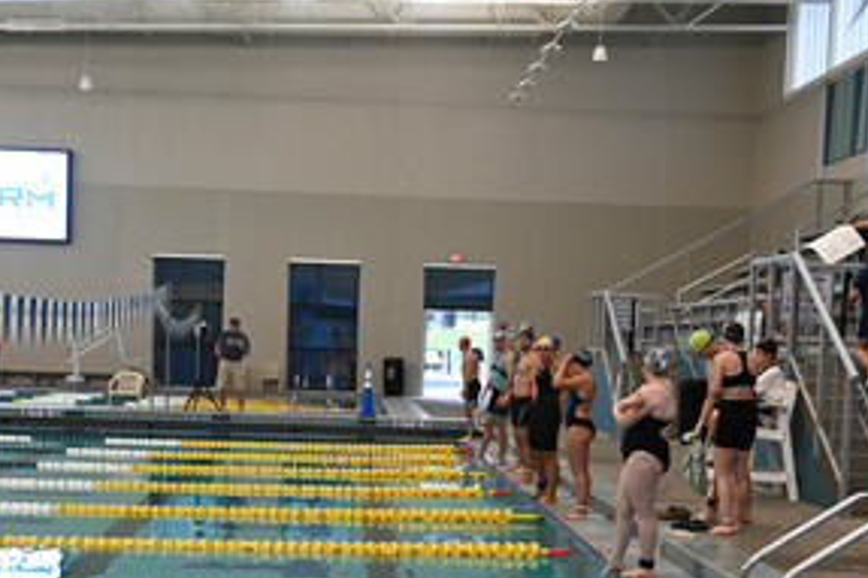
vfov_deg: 20.2
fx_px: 1614
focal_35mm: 67
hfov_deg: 30.1
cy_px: 421
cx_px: 432
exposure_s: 1/250
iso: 2500
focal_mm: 35
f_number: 4
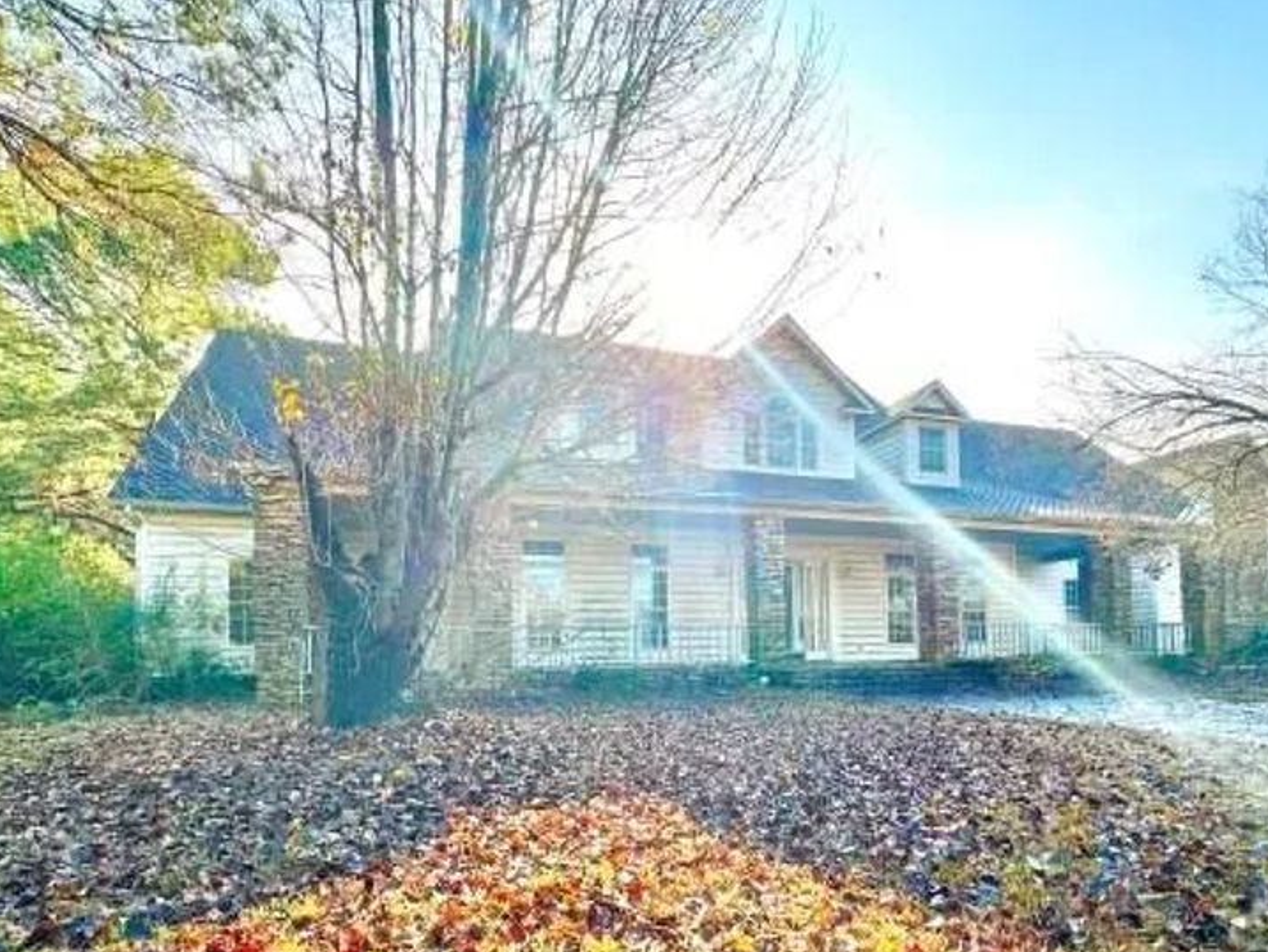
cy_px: 633
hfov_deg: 81.5
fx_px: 733
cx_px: 695
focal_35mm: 20
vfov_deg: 64.3
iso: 40
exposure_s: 1/280
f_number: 2.2
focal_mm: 2.22
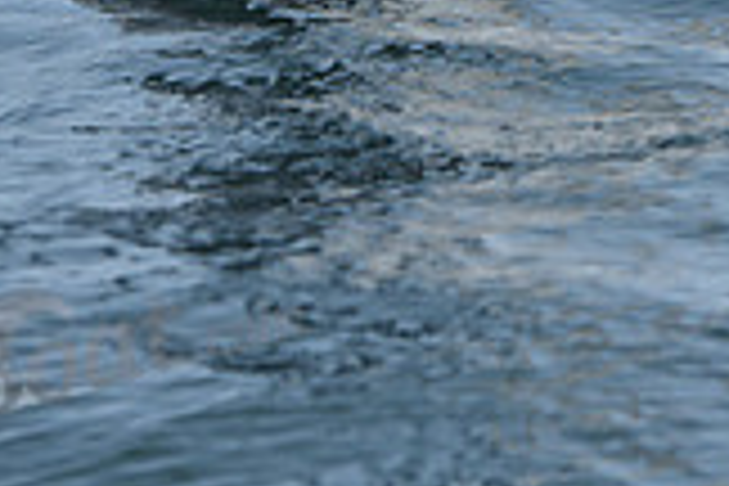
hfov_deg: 5.8
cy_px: -371
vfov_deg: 3.8
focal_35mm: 358
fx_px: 7249
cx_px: 540
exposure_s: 1/5000
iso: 250
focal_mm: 100
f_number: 4.5
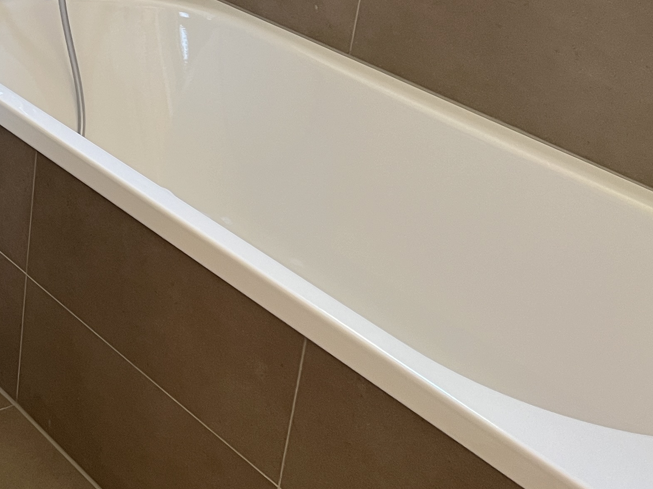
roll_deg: -1.0
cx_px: -181
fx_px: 1264
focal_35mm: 67
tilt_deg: -19.0
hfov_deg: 25.3
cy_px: 9
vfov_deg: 21.2
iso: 160
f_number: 1.5
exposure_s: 1/60
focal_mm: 5.7
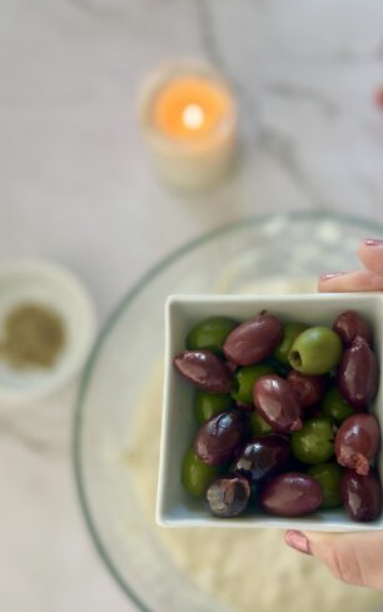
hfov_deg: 24.8
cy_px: 303
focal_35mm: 52
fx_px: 868
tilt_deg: -74.3
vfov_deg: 38.9
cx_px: 233
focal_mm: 6.86
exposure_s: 1/121
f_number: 1.78
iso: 100
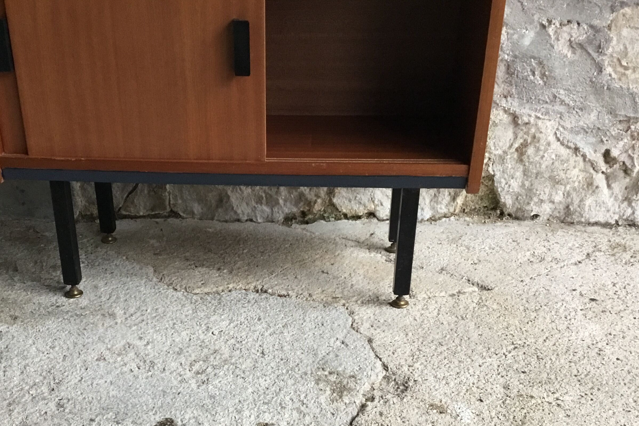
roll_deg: +1.4
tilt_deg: -28.3
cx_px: 256
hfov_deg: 44.3
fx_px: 781
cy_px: 325
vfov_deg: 30.0
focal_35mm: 44
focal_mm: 3.3
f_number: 2.4
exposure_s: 1/33
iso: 160
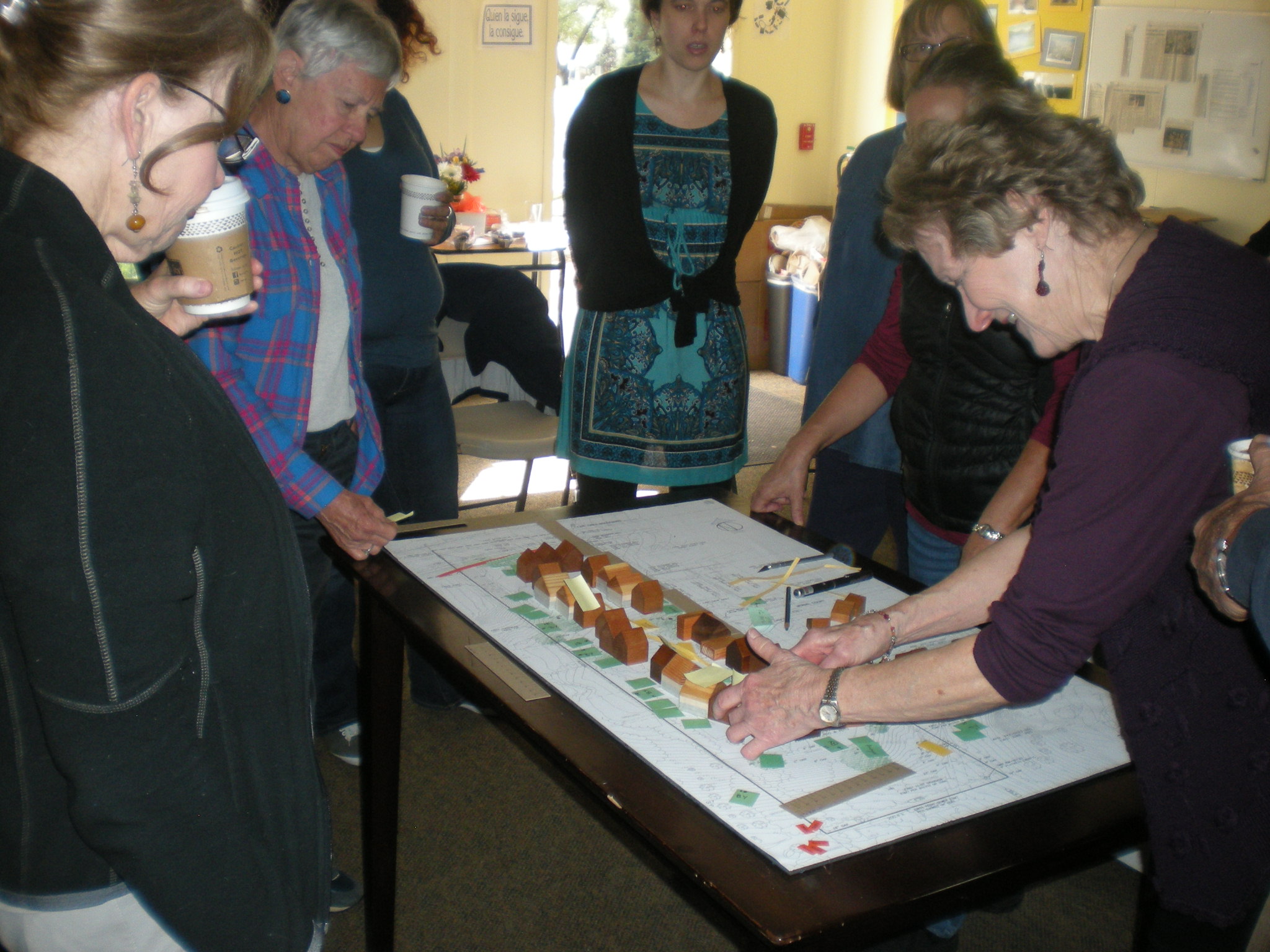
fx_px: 1394
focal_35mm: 38
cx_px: 635
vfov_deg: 37.7
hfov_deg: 49.0
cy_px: 476
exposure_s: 1/60
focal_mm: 6.3
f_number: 3.1
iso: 140
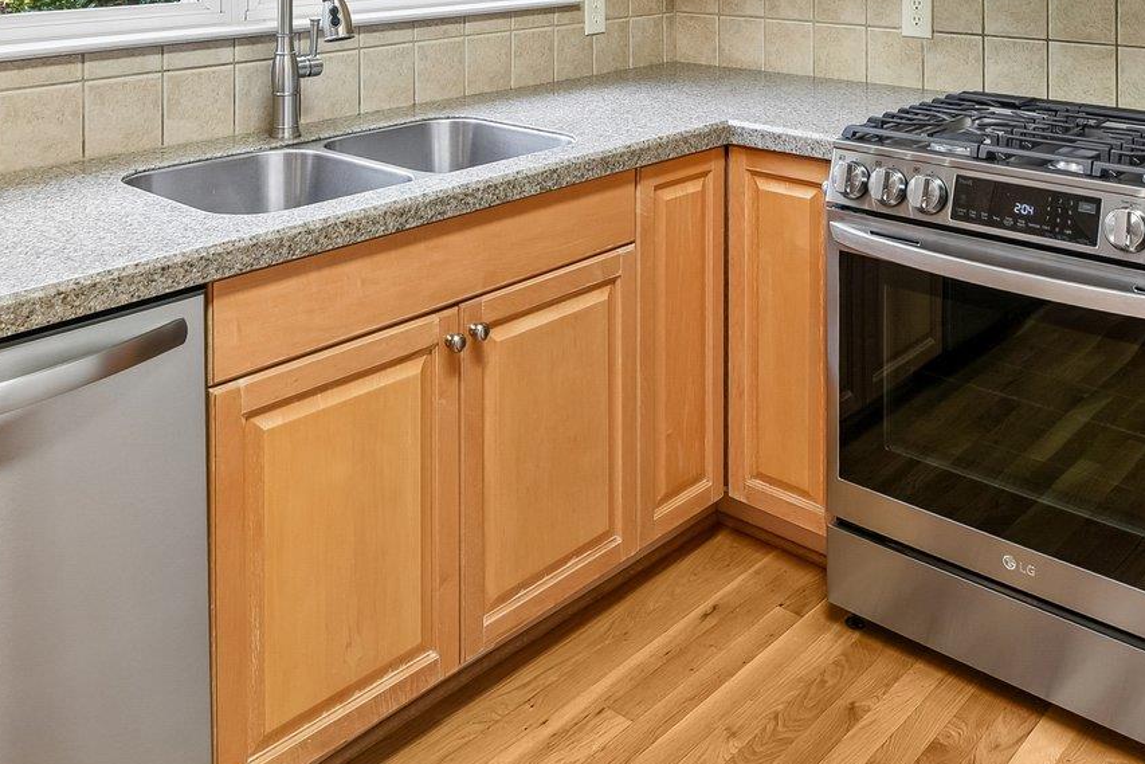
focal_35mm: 36
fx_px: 1145
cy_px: -104
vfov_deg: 32.0
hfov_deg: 53.1
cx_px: 592
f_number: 11
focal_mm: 15
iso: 200
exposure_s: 1/8
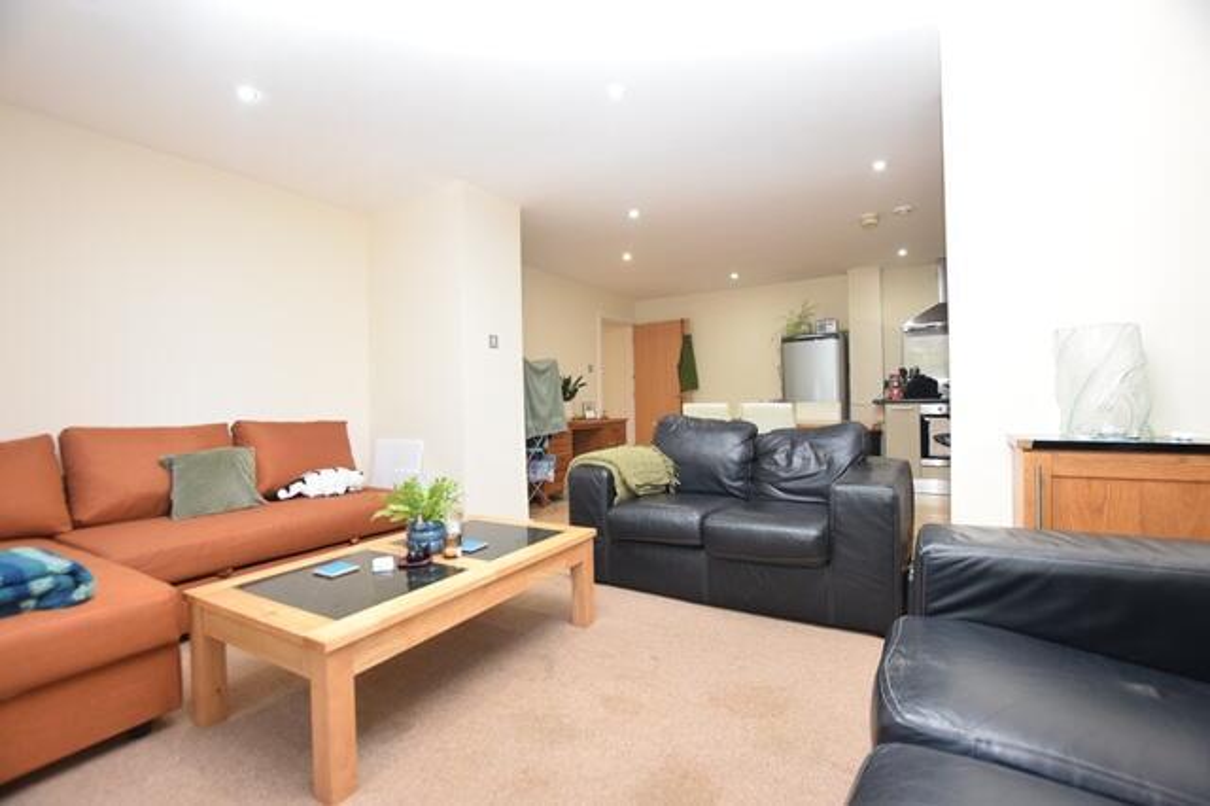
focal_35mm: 15
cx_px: 605
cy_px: 403
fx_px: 504
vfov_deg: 77.3
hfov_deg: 100.4
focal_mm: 10
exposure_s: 1/100
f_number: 5
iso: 800
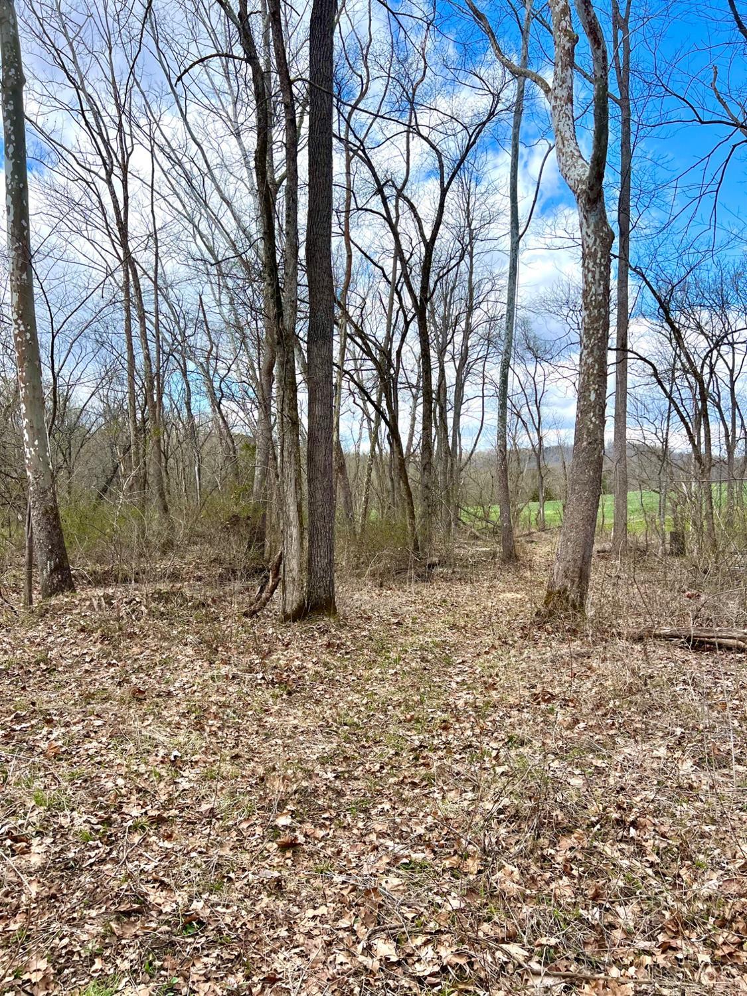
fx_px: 748
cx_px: 374
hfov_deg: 53.1
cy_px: 498
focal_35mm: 26
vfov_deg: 67.3
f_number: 1.5
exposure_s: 1/2299
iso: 50
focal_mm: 5.7
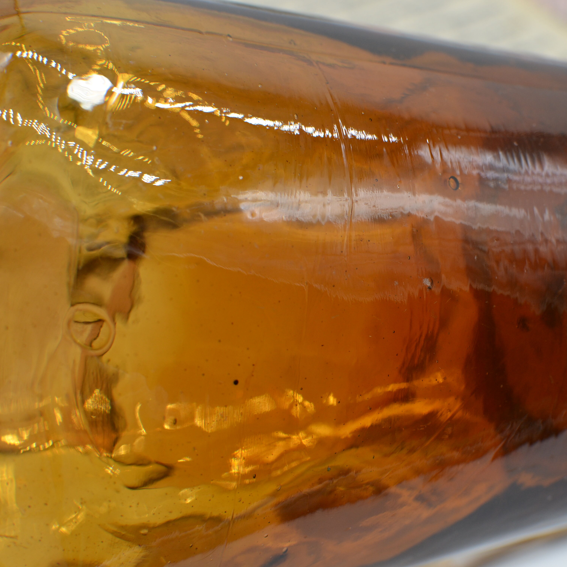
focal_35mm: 68
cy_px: 284
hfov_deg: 25.2
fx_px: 1254
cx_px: 419
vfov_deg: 25.5
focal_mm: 35
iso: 280
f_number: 5.6
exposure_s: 1/125
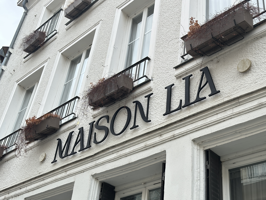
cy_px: 100
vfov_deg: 30.3
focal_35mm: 48
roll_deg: -7.1
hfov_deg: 39.7
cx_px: 133
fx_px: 369
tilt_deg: +35.3
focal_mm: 6.86
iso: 64
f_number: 1.78
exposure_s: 1/1323
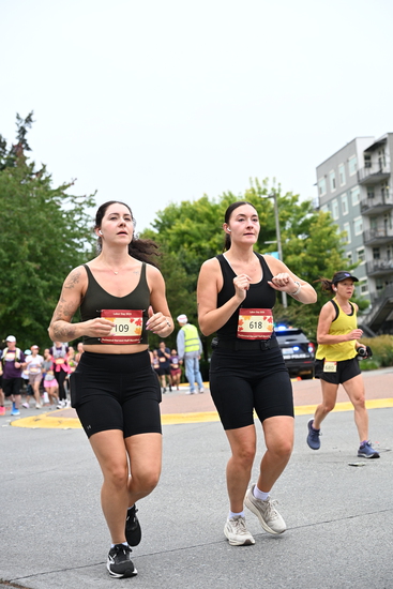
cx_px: 196
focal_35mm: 57
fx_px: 933
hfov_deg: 23.8
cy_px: 294
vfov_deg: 35.0
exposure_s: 1/800
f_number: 4
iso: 1600
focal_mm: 57
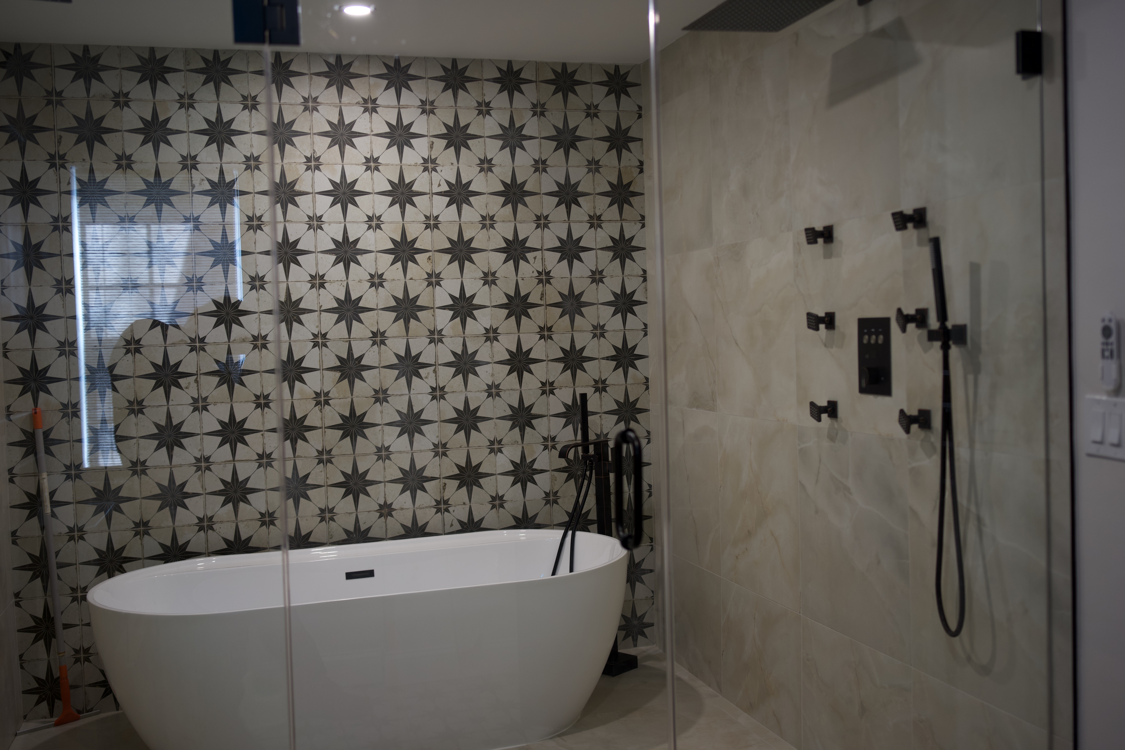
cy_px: 375
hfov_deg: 54.4
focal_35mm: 35
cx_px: 562
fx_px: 1094
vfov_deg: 37.9
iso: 125
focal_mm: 35
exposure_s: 1/30
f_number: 2.2
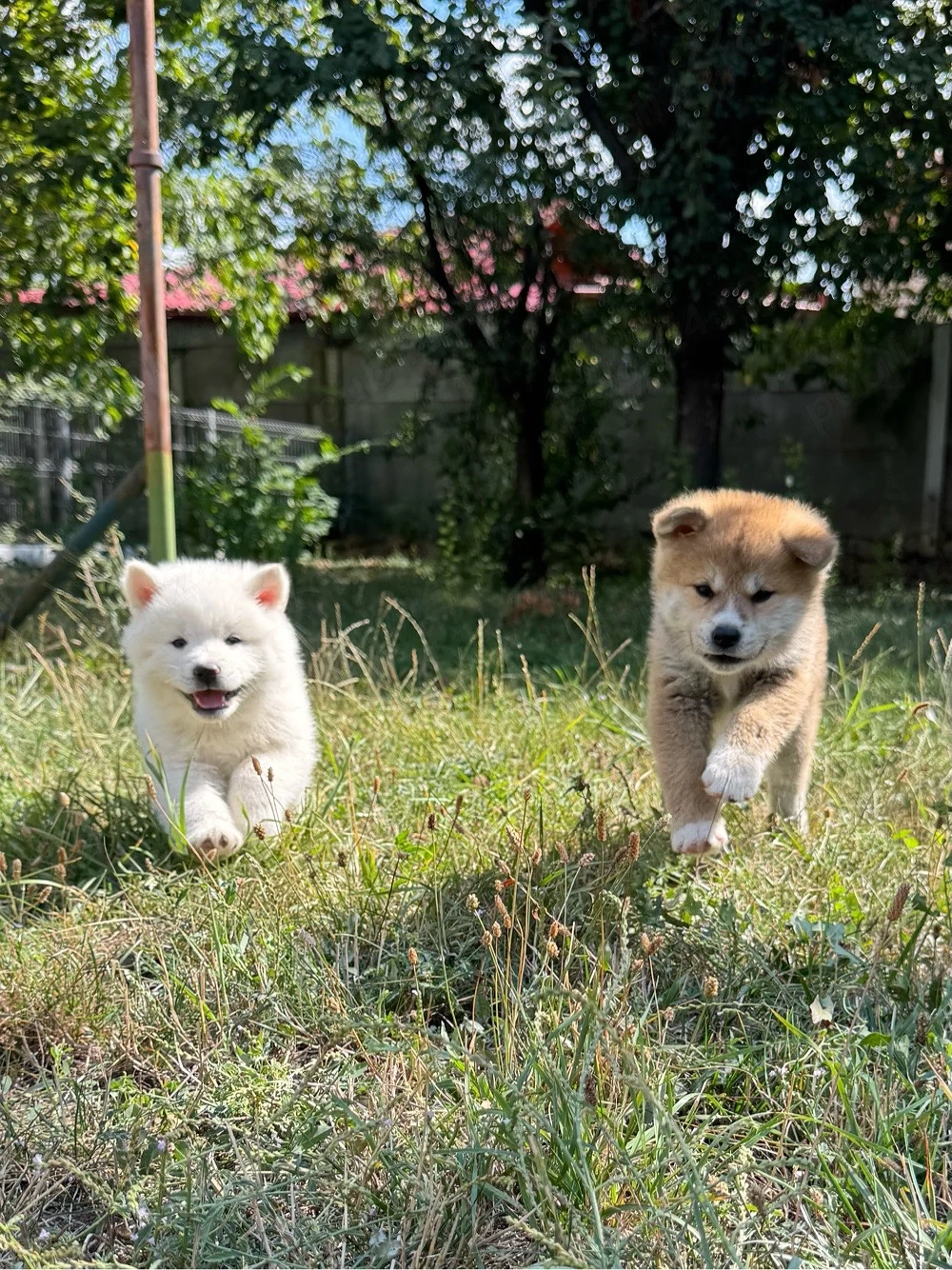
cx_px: 476
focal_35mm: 24
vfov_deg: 71.6
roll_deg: -1.1
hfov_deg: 56.8
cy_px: 635
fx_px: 880
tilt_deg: -12.7
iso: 80
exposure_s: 1/966
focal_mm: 6.76
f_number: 1.78
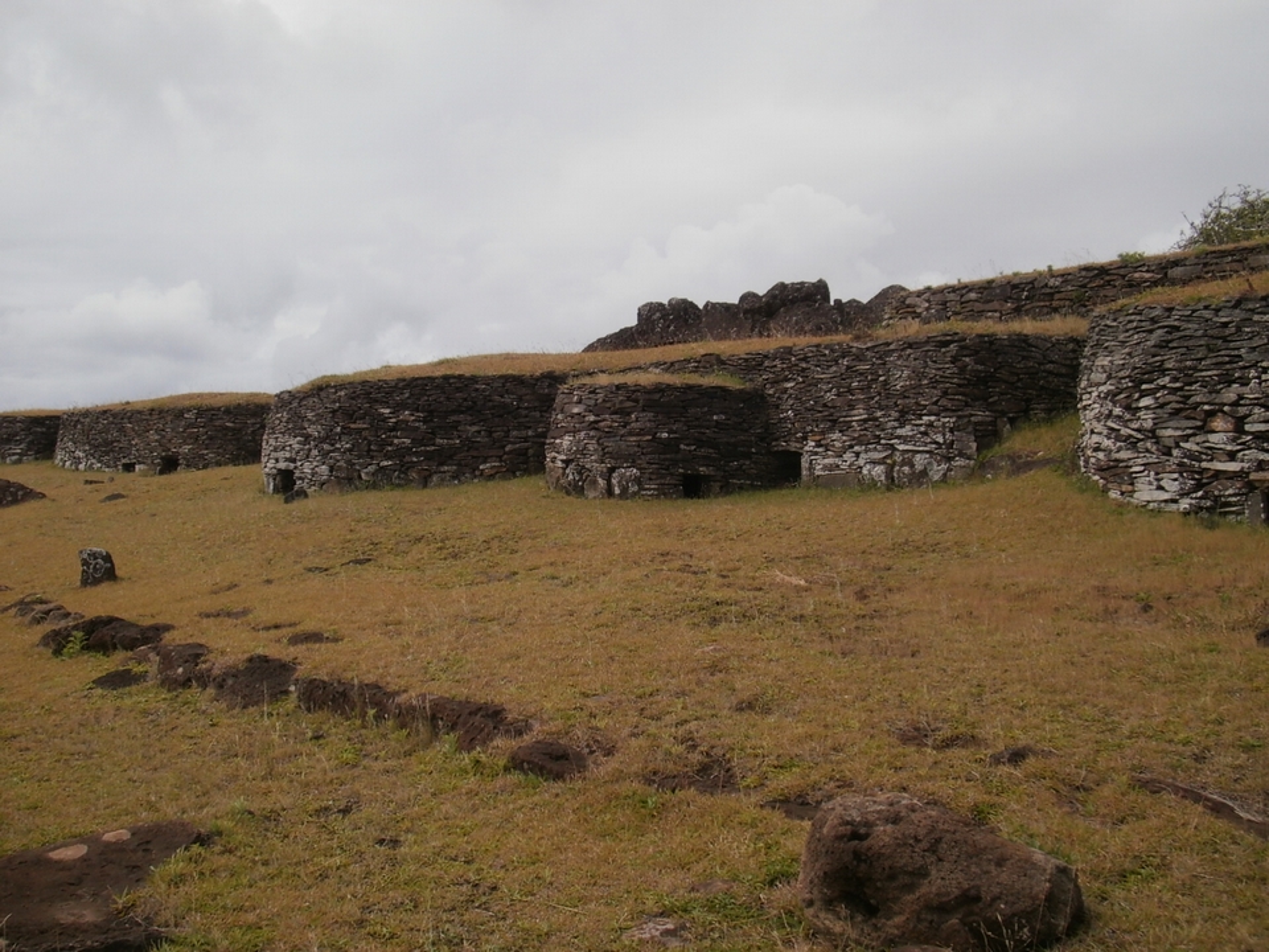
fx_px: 1356
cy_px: 476
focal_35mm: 37
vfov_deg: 38.7
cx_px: 634
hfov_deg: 50.1
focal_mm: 6.51
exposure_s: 1/250
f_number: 9.3
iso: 100
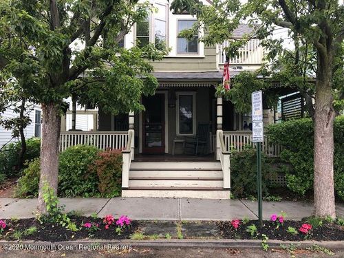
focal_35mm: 28
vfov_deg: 49.7
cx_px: 172
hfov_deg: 63.4
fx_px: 278
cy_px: 129
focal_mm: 3.99
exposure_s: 1/30
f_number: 1.8
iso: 32
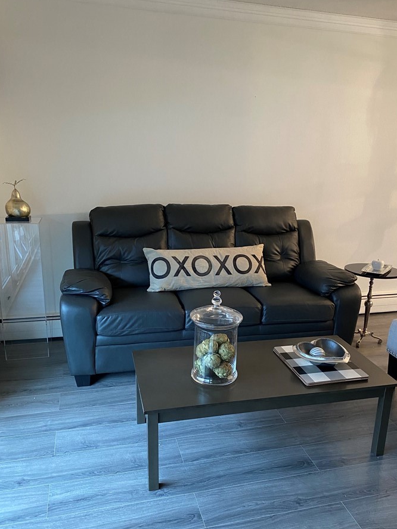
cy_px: 298
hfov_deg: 46.7
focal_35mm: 30
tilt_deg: -16.0
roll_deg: -1.4
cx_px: 224
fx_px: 458
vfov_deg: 59.8
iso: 320
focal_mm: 4.25
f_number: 1.8
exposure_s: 1/60
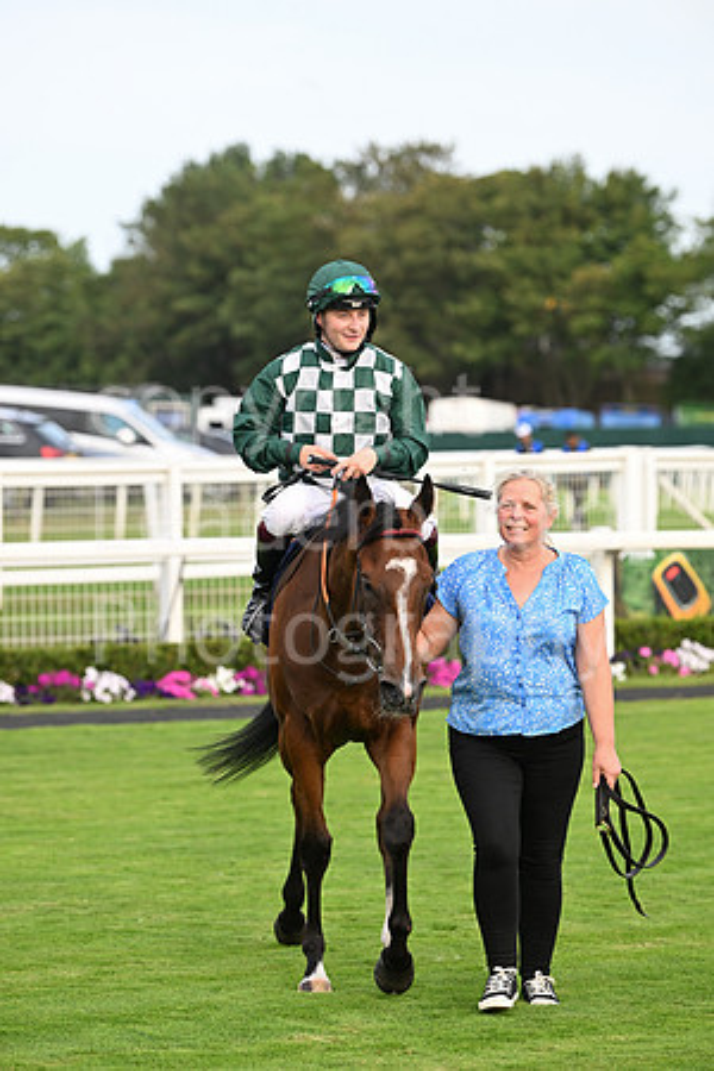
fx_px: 4760
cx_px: 357
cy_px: 536
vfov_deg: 12.8
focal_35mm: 160
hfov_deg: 8.6
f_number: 4.5
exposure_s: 1/1600
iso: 1000
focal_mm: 160
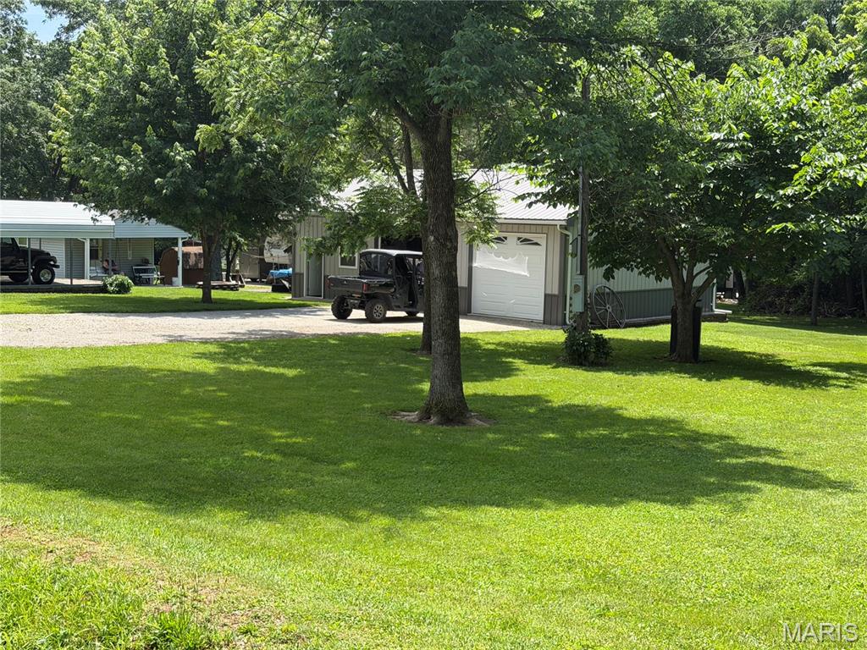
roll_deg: -1.8
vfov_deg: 30.3
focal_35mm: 48
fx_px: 1202
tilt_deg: -5.1
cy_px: 325
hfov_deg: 39.7
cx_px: 434
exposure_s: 1/2342
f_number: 1.78
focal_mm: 6.76
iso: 80
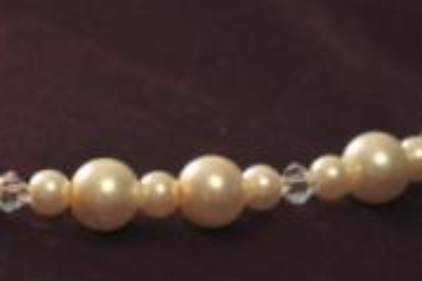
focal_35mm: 393
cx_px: 42
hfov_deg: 5.2
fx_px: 4605
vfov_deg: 3.5
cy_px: -12
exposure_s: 1/15
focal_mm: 105
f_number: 5.6
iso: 800
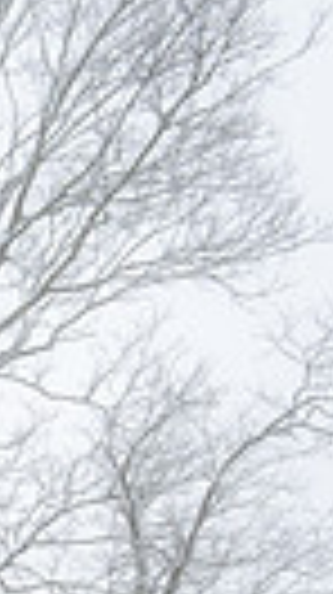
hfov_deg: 8.3
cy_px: 860
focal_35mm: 139
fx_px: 2188
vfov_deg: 14.5
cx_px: -310
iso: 100
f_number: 8
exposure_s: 1/13
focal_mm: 26
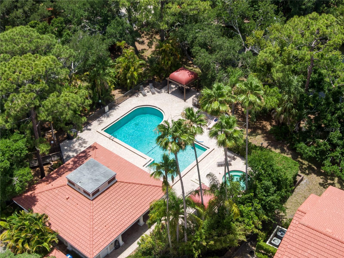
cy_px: 129
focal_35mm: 48
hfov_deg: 39.7
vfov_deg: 30.3
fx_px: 477
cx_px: 172
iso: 100
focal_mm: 8.6
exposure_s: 1/640
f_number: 3.8
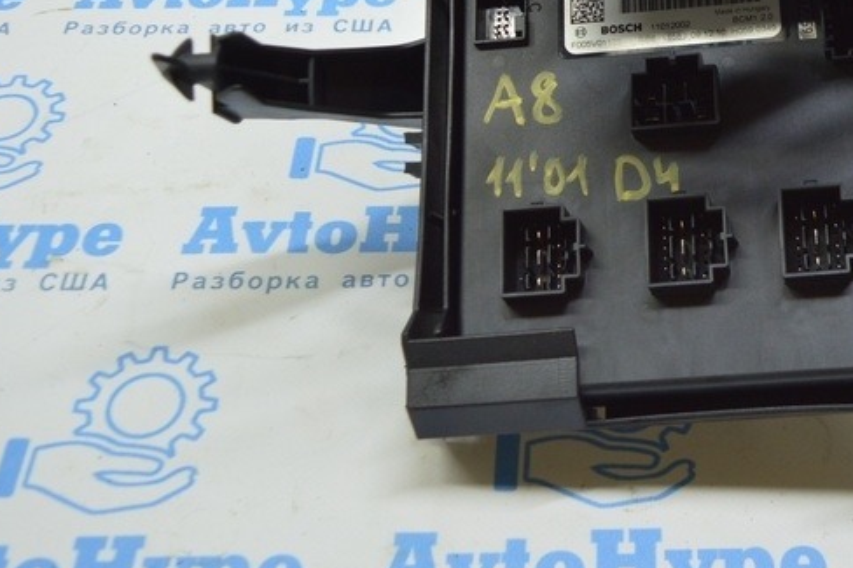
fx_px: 1564
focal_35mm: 66
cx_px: 645
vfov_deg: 20.0
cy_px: 15
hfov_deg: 30.0
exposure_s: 1/60
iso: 400
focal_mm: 21
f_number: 3.8
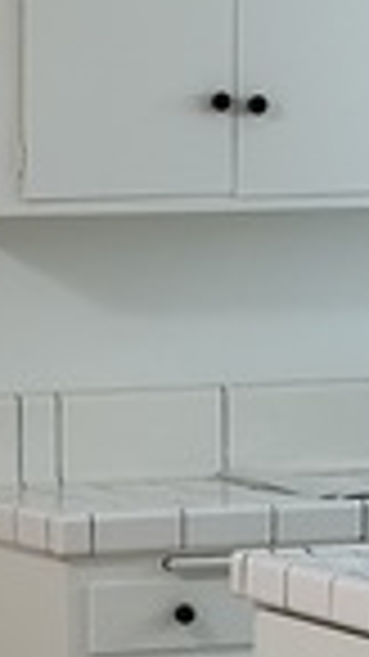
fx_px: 4162
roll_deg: +0.9
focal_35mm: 239
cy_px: 682
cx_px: -490
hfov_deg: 4.9
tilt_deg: -7.3
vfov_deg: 9.0
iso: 125
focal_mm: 6.86
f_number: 1.78
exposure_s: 1/120
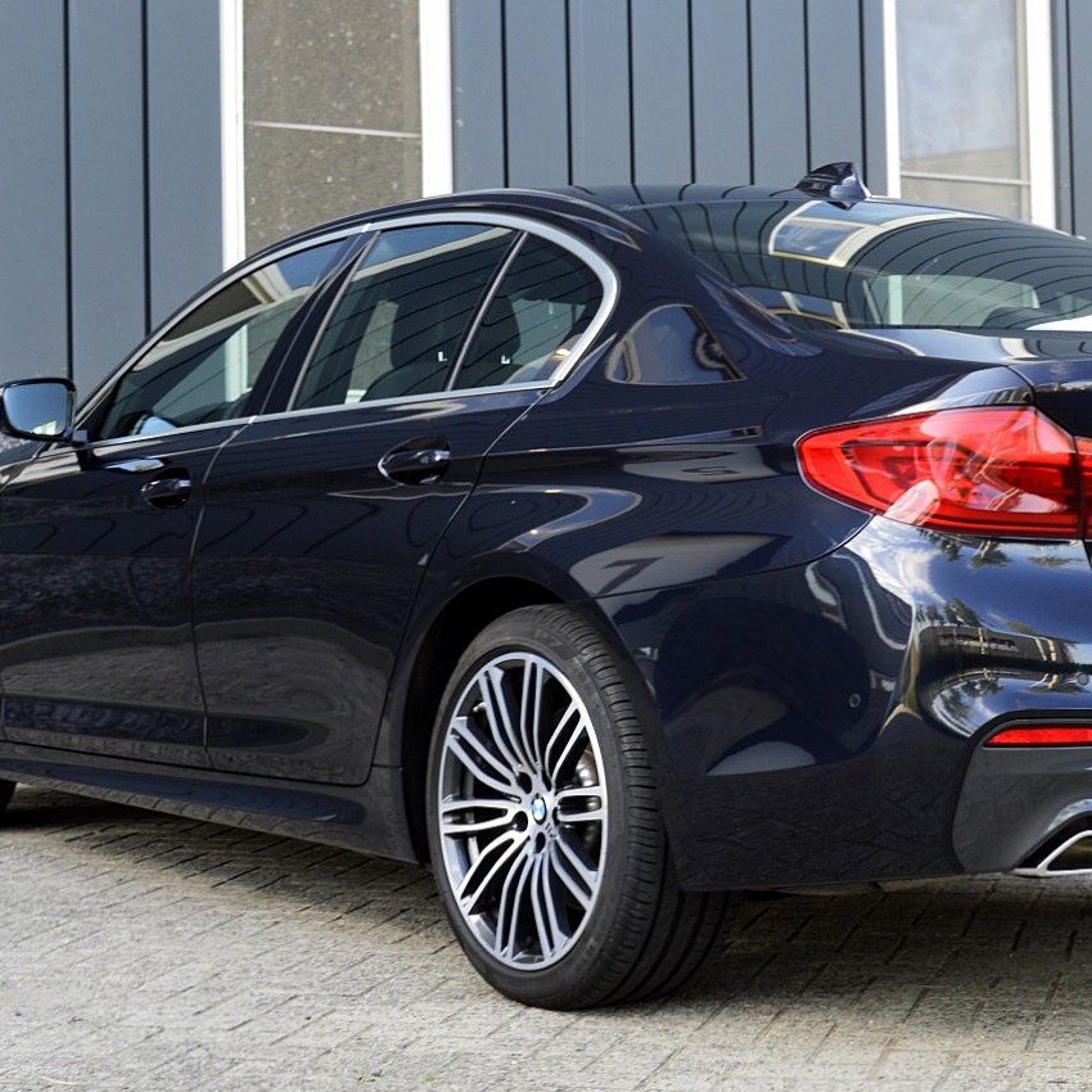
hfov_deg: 23.5
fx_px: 2605
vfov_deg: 23.7
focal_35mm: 73
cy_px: 480
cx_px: 744
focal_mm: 30
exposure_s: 1/80
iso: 400
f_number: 8
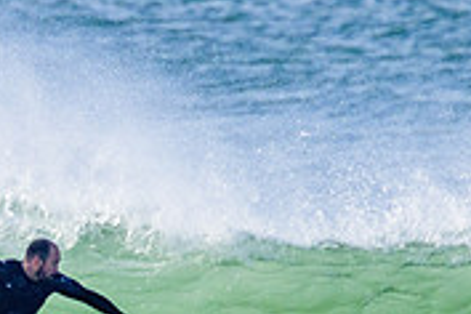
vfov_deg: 0.5
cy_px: 403
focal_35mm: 2626
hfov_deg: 0.8
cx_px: 82
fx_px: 34354
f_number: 11
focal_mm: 800
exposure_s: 1/2000
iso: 1600
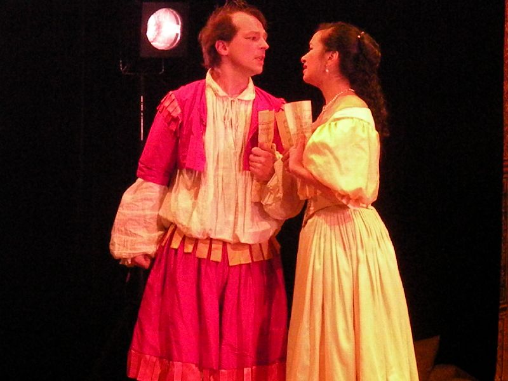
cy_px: 190
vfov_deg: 9.6
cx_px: 254
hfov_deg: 12.7
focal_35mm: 155
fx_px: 2275
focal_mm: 27.4
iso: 3200
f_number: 8
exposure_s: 1/125
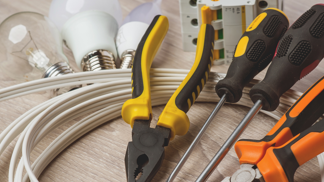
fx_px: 1048
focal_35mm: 122
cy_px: 121
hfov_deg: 17.6
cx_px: 166
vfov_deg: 9.9
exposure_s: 1/125
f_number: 8
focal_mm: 85
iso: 100
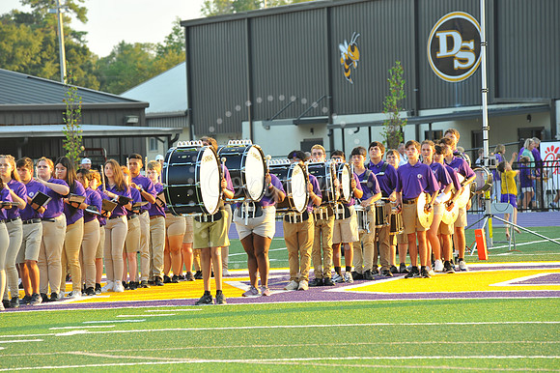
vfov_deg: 6.9
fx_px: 3109
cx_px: 280
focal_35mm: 200
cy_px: 186
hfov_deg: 10.3
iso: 250
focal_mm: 200
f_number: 7.1
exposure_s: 1/80
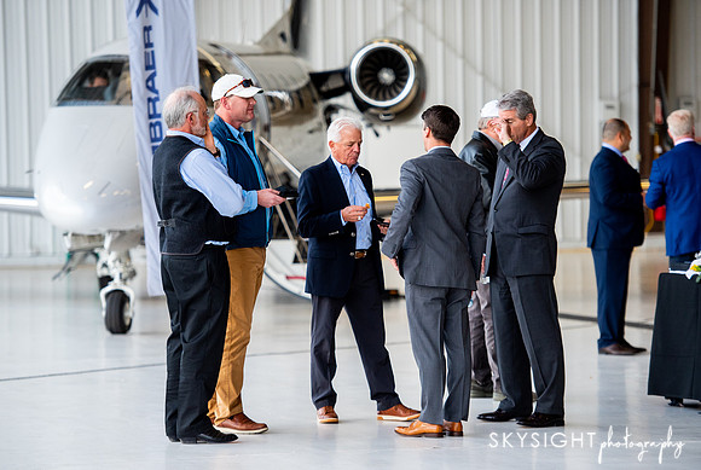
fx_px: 2937
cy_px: 238
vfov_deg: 9.2
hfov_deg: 13.6
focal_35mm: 151
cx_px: 342
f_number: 2.8
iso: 1000
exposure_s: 1/2000
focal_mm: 145
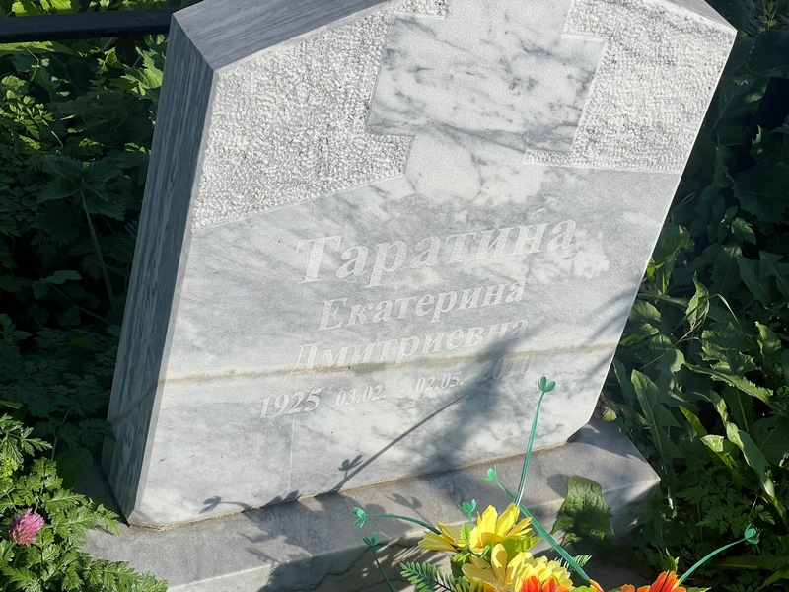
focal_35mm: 77
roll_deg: -14.0
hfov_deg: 25.3
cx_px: 394
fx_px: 1755
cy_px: 296
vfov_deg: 19.1
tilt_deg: -35.8
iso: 32
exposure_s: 1/1096
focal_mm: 9
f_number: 2.8
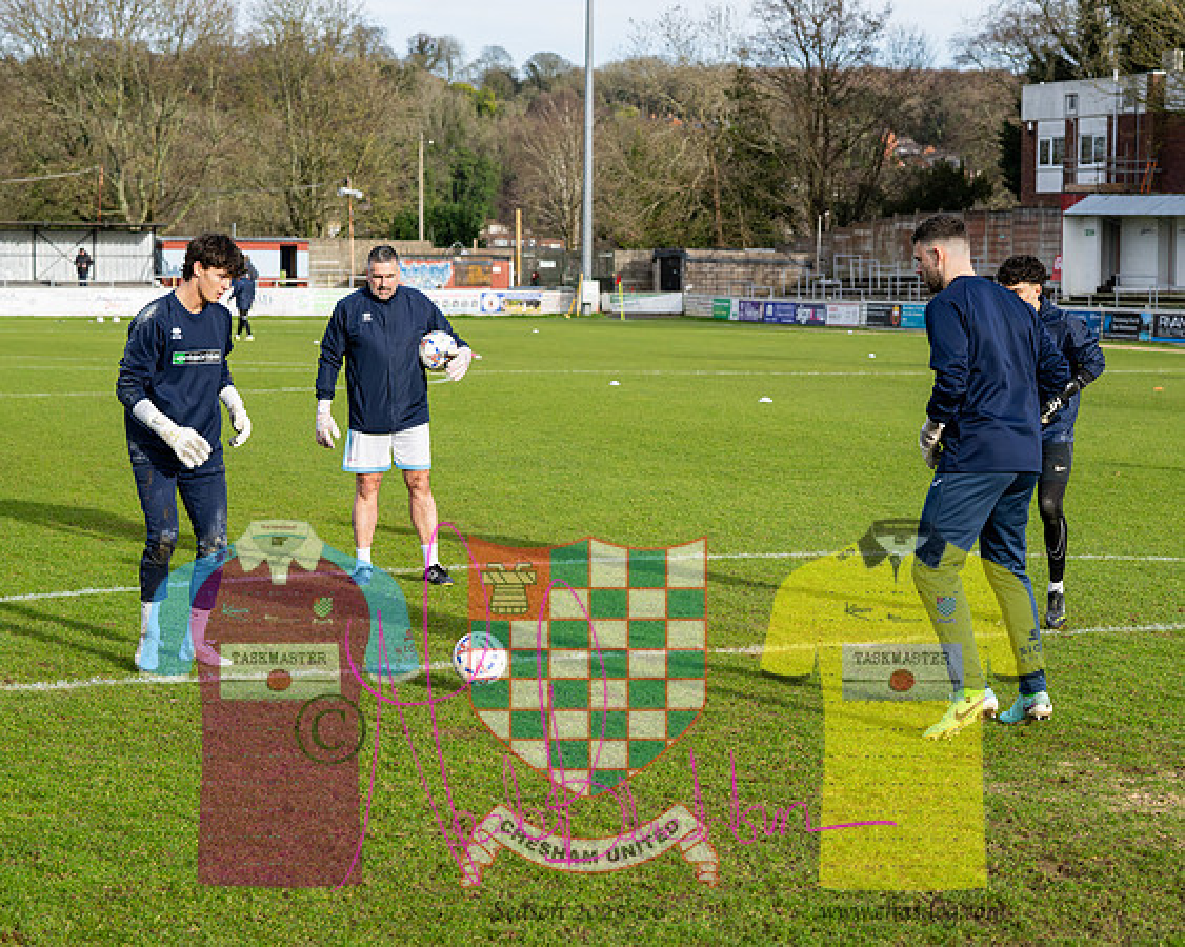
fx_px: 2690
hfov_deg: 24.8
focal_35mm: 77
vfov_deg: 20.0
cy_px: 547
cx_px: 649
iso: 1250
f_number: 4.5
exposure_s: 1/5000
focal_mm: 59
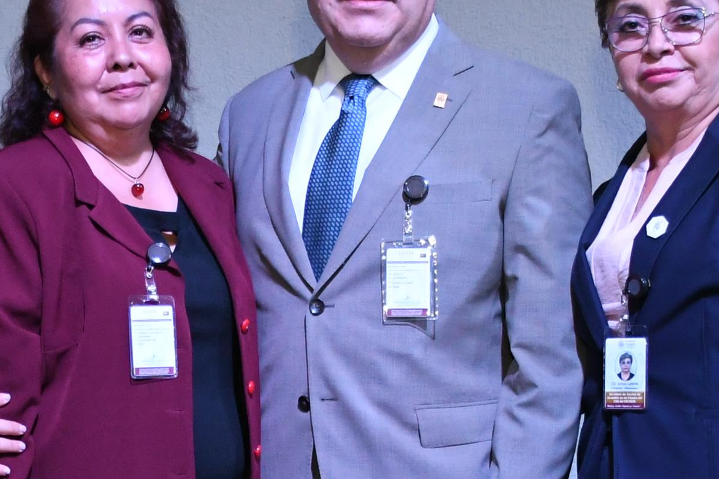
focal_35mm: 126
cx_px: 177
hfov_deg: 16.2
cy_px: 549
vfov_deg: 10.7
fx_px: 2516
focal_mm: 24
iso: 2000
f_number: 3.8
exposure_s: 1/160
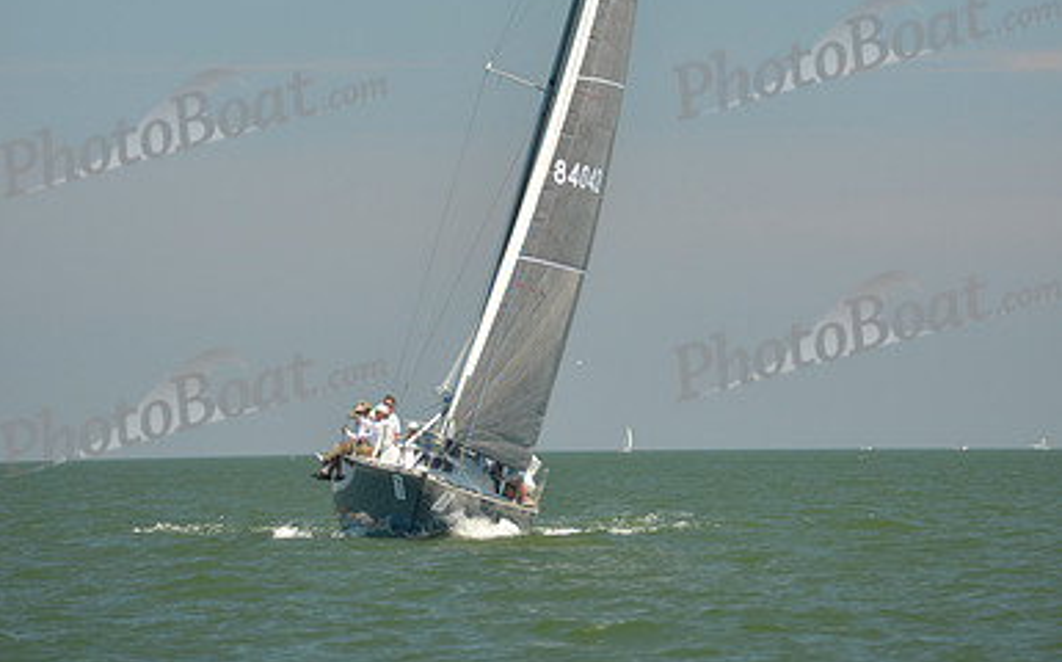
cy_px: -55
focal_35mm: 292
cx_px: 531
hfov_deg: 7.2
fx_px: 8445
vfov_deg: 4.5
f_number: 5
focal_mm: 190
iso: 200
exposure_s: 1/640
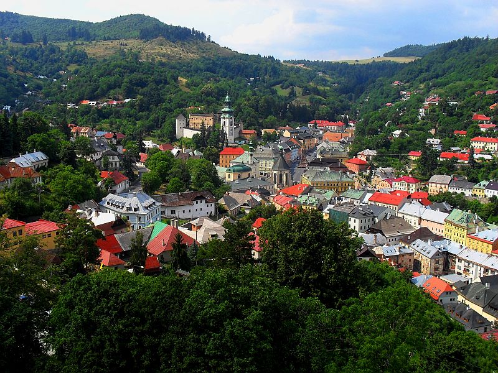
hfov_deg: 52.6
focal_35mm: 35
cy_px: 186
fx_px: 504
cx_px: 249
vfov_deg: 40.7
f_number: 8.4
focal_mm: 6.3
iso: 80
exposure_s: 1/125
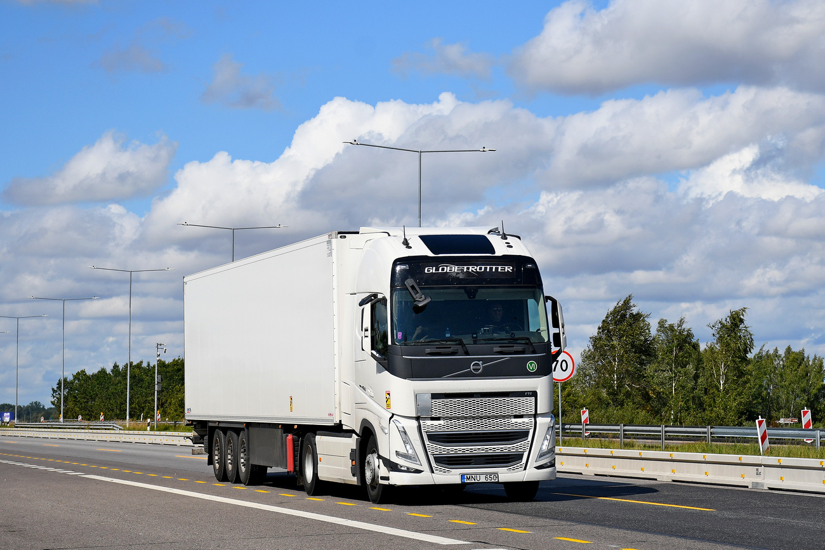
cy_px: 275
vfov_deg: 18.2
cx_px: 412
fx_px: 1719
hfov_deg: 27.0
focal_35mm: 75
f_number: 6.3
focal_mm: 50
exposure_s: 1/1600
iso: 200
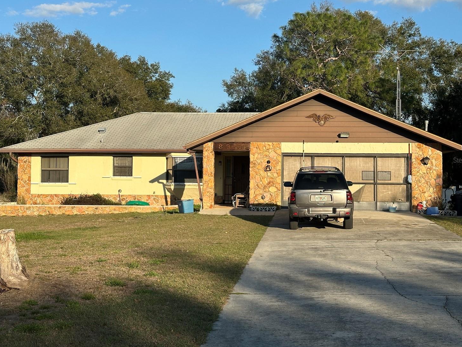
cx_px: 228
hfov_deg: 36.2
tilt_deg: +2.2
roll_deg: -0.6
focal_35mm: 53
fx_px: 707
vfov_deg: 27.5
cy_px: 160
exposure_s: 1/4016
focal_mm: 6.86
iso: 64
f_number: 1.78
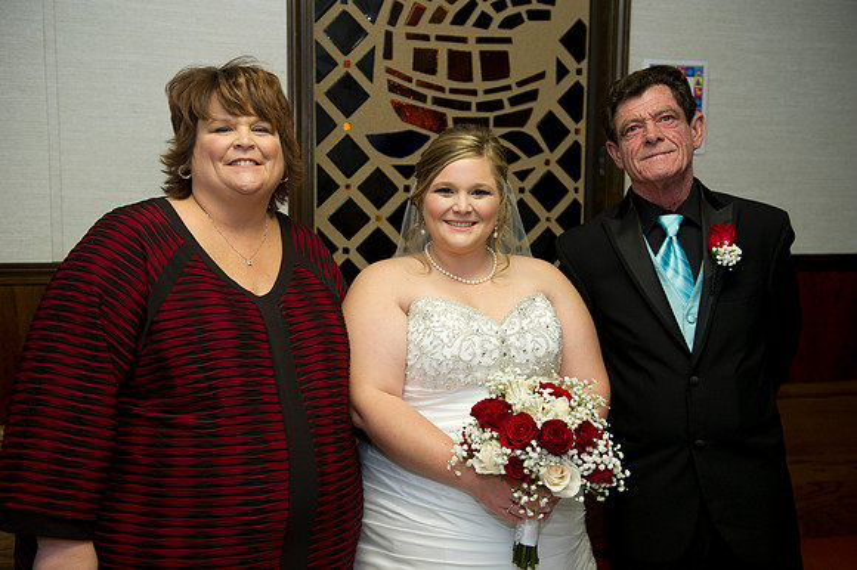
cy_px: 285
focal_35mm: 38
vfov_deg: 35.0
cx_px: 428
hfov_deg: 50.7
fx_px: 904
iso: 1600
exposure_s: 1/160
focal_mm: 38
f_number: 3.5
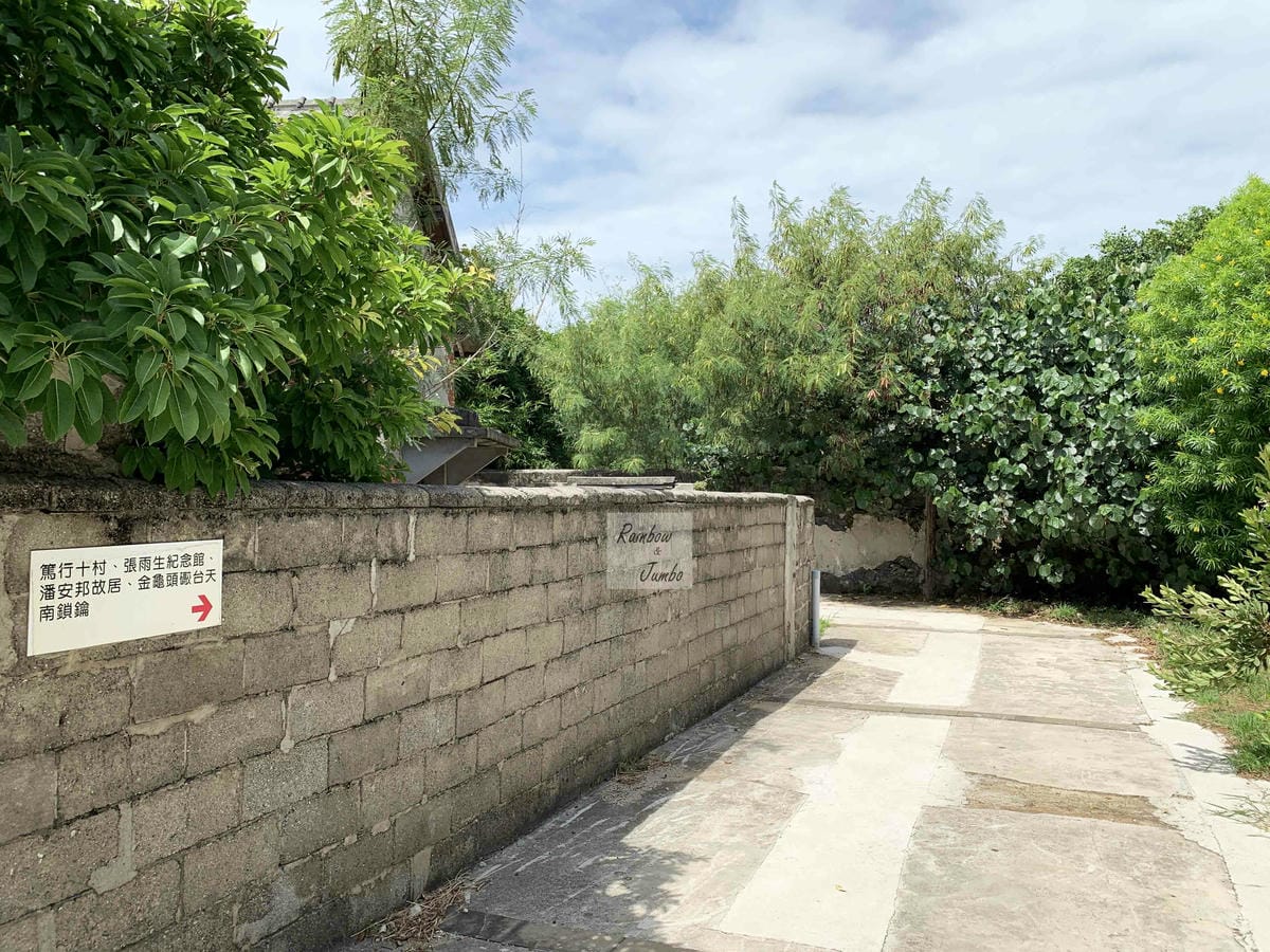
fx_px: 954
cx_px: 635
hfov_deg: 67.3
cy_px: 476
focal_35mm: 26
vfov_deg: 53.1
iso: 25
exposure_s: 1/2481
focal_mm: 4.25
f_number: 1.8
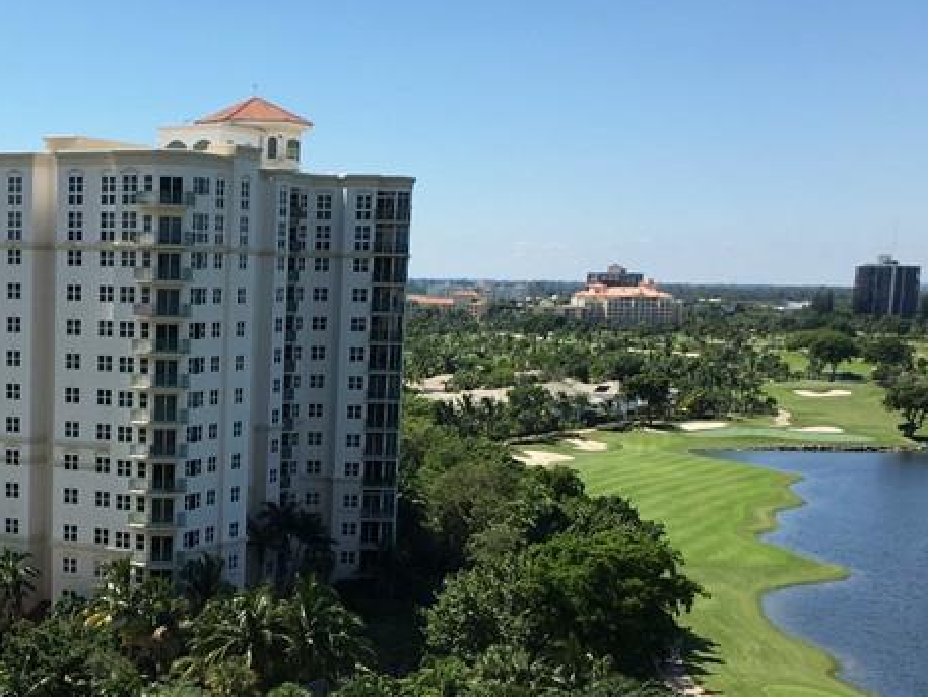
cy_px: 583
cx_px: 120
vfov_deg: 22.2
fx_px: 1743
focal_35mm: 65
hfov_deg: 28.8
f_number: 2.2
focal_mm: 4.15
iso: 25
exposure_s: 1/1538
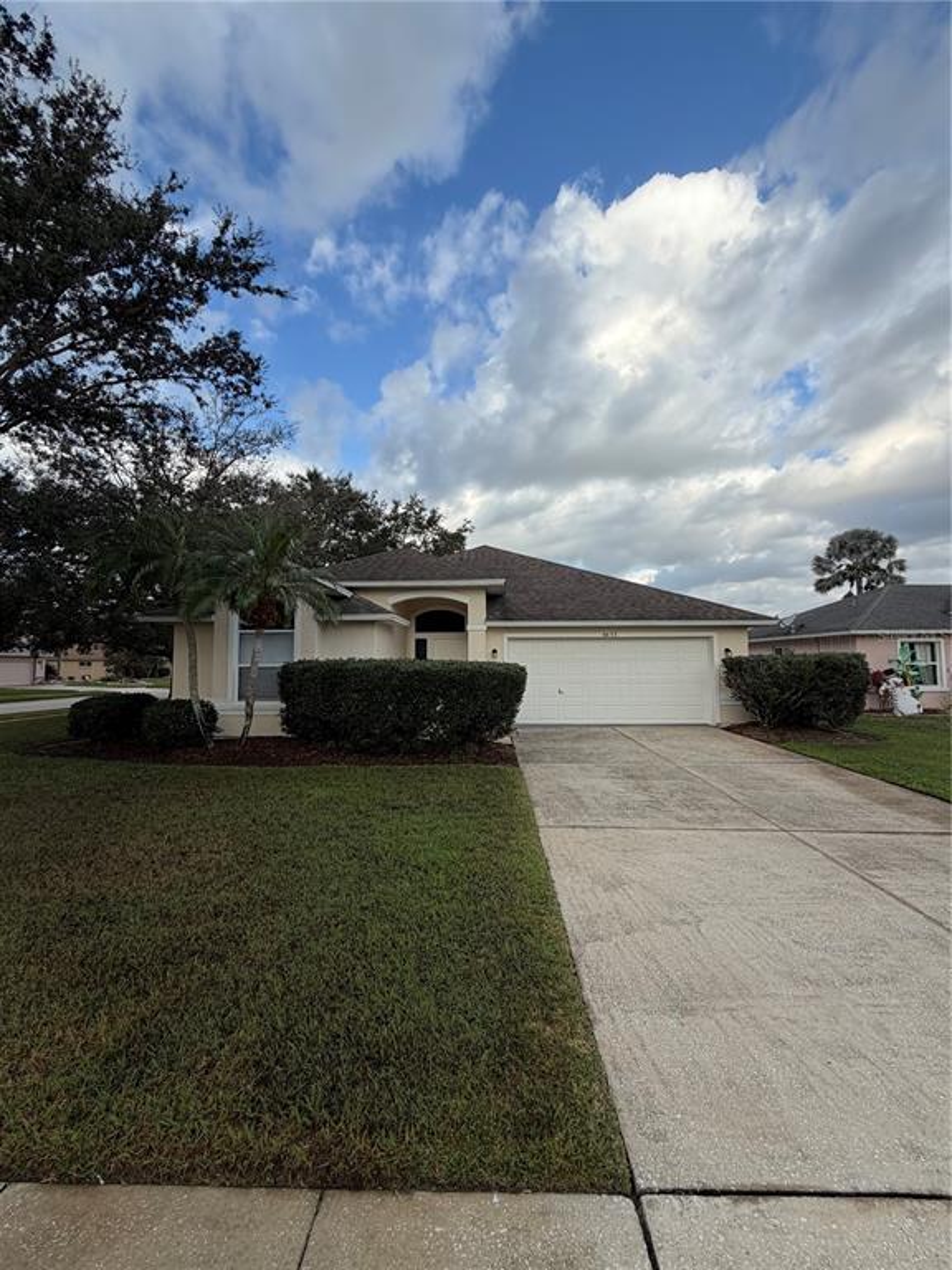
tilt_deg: +4.5
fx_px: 513
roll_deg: +0.0
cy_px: 635
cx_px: 476
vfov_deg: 102.1
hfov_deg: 85.7
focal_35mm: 14
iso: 40
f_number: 2.2
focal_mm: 2.22
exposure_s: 1/638
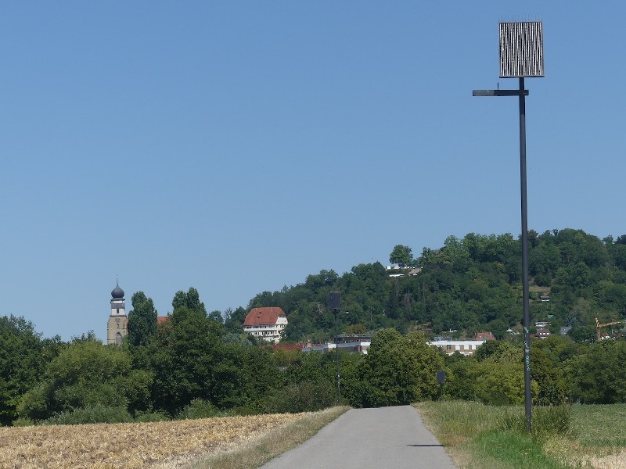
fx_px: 1700
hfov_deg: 20.9
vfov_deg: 15.7
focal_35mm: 94
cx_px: 313
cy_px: 234
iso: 100
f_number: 4
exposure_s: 1/1300
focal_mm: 16.9
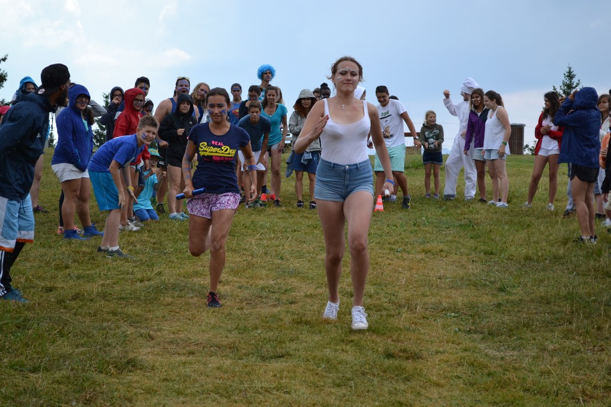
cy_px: 204
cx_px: 306
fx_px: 1324
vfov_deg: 17.5
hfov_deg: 26.0
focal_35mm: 78
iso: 400
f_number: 5.6
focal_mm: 52
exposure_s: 1/800
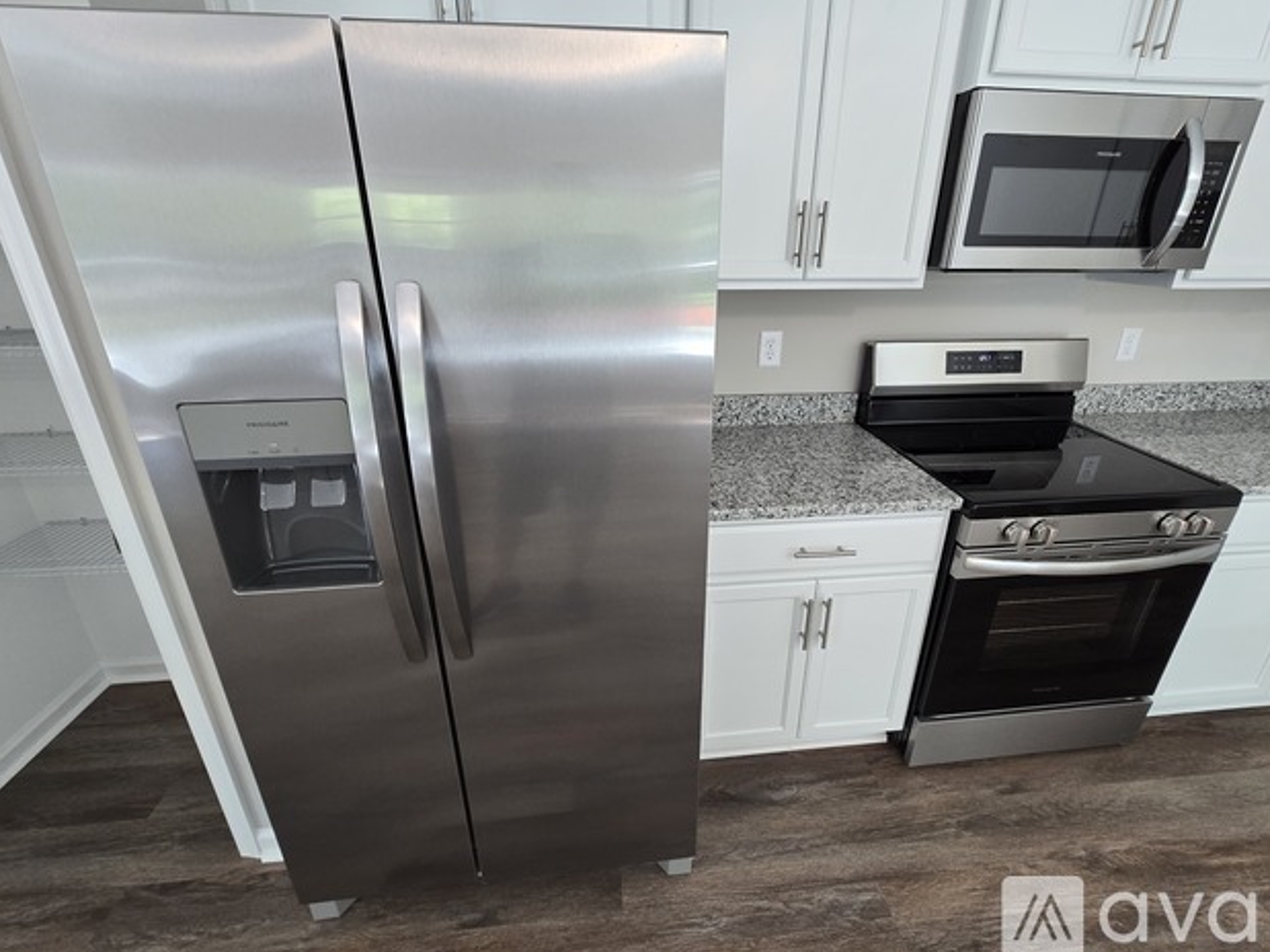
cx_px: 649
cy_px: 445
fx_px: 514
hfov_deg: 102.1
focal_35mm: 14
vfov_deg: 85.5
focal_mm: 2.2
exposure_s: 1/60
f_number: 2.2
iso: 200
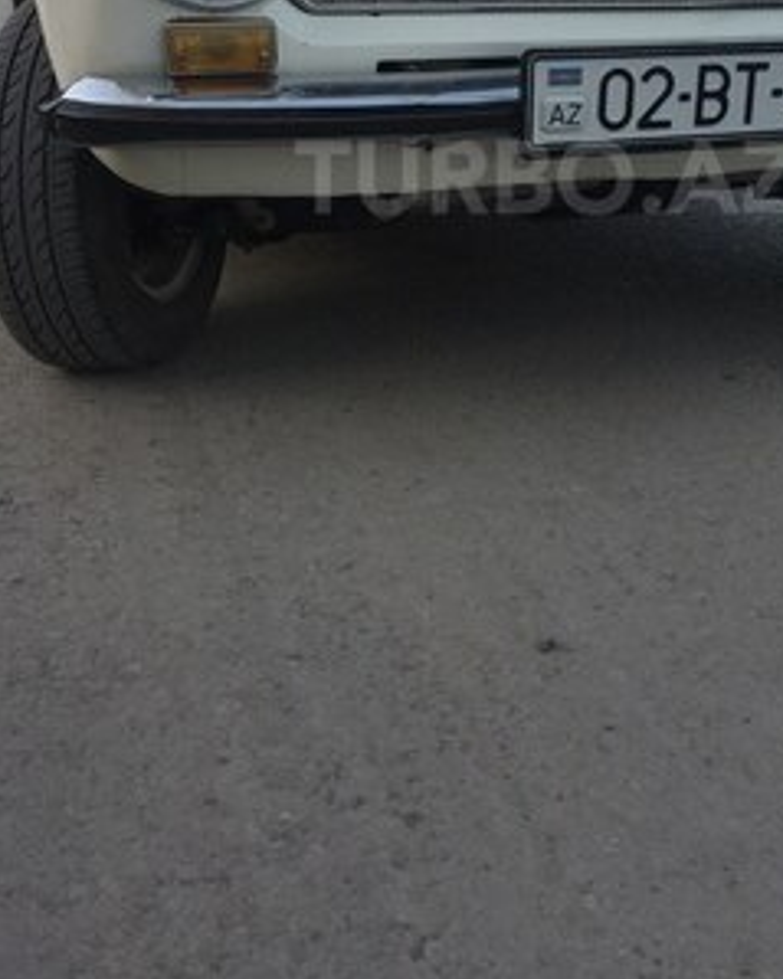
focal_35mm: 47
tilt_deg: -9.7
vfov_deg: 37.9
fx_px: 1362
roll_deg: -0.7
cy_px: 177
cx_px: 547
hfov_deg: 31.7
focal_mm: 4.15
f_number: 2.2
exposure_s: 1/618
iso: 32
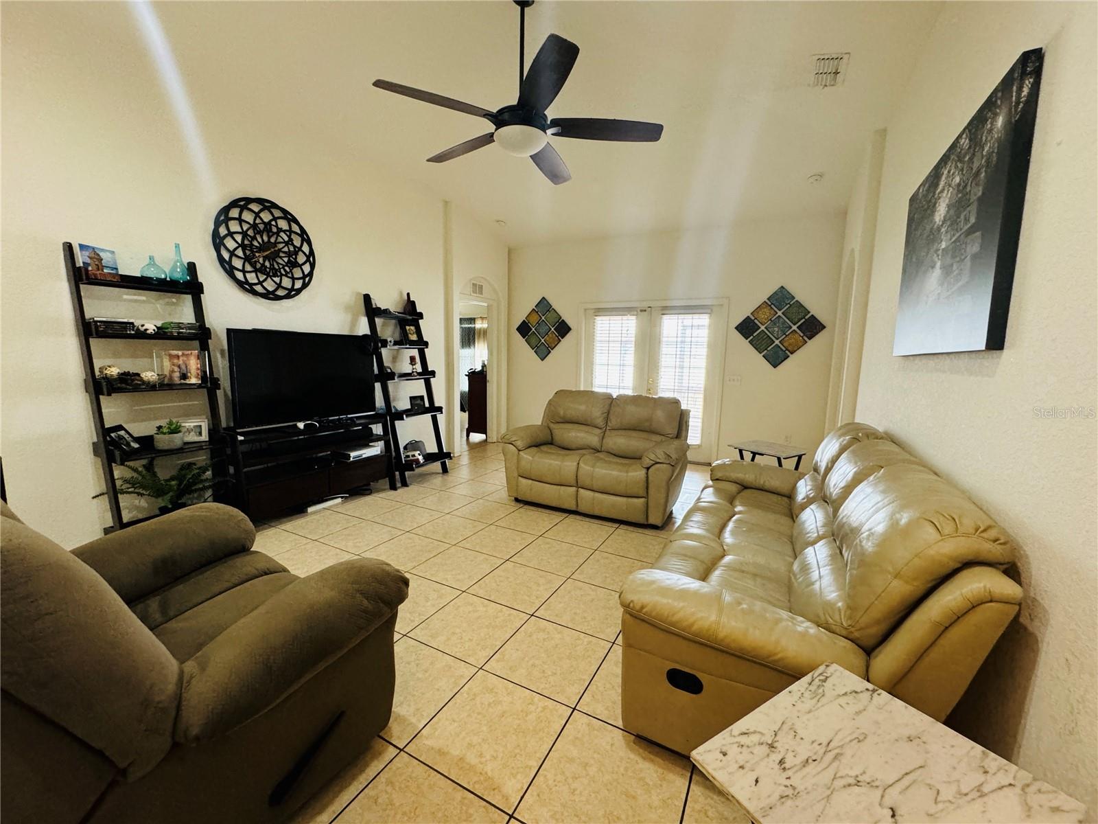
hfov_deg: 102.1
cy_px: 412
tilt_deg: -8.3
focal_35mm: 14
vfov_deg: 85.7
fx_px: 444
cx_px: 549
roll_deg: -1.2
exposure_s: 1/60
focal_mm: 2.22
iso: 500
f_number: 2.2
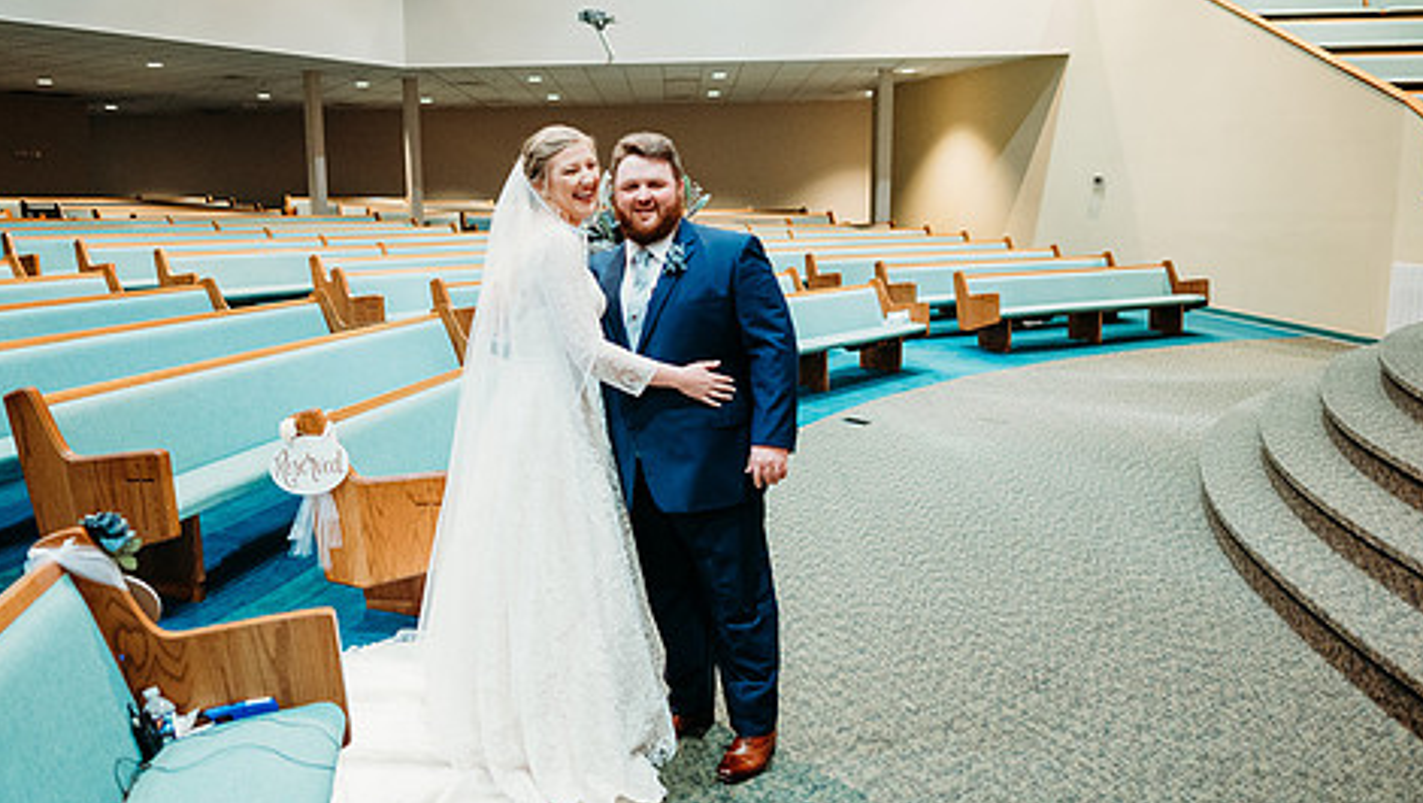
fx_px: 1170
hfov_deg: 62.4
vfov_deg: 37.8
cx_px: 621
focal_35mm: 31
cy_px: 435
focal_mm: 24
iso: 2500
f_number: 1.8
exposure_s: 1/100
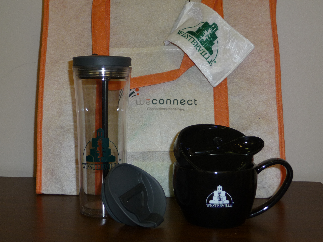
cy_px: 121
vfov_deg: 30.3
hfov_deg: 39.7
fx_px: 448
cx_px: 162
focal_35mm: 48
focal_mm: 8
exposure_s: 1/30
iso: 100
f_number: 4.2
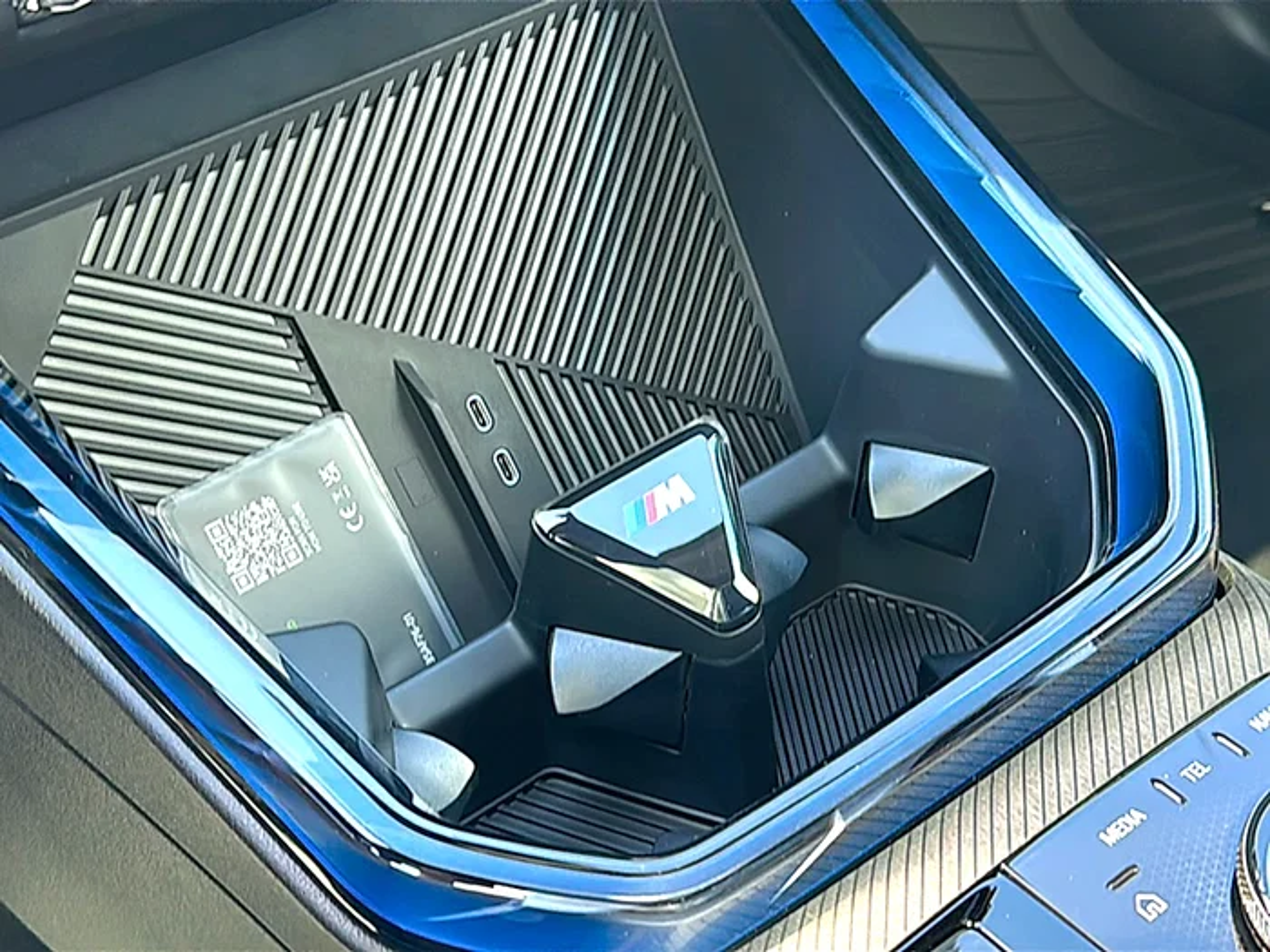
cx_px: 635
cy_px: 476
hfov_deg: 46.8
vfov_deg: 36.0
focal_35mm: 40
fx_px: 1468
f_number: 1.78
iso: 125
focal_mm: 6.86
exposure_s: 1/86
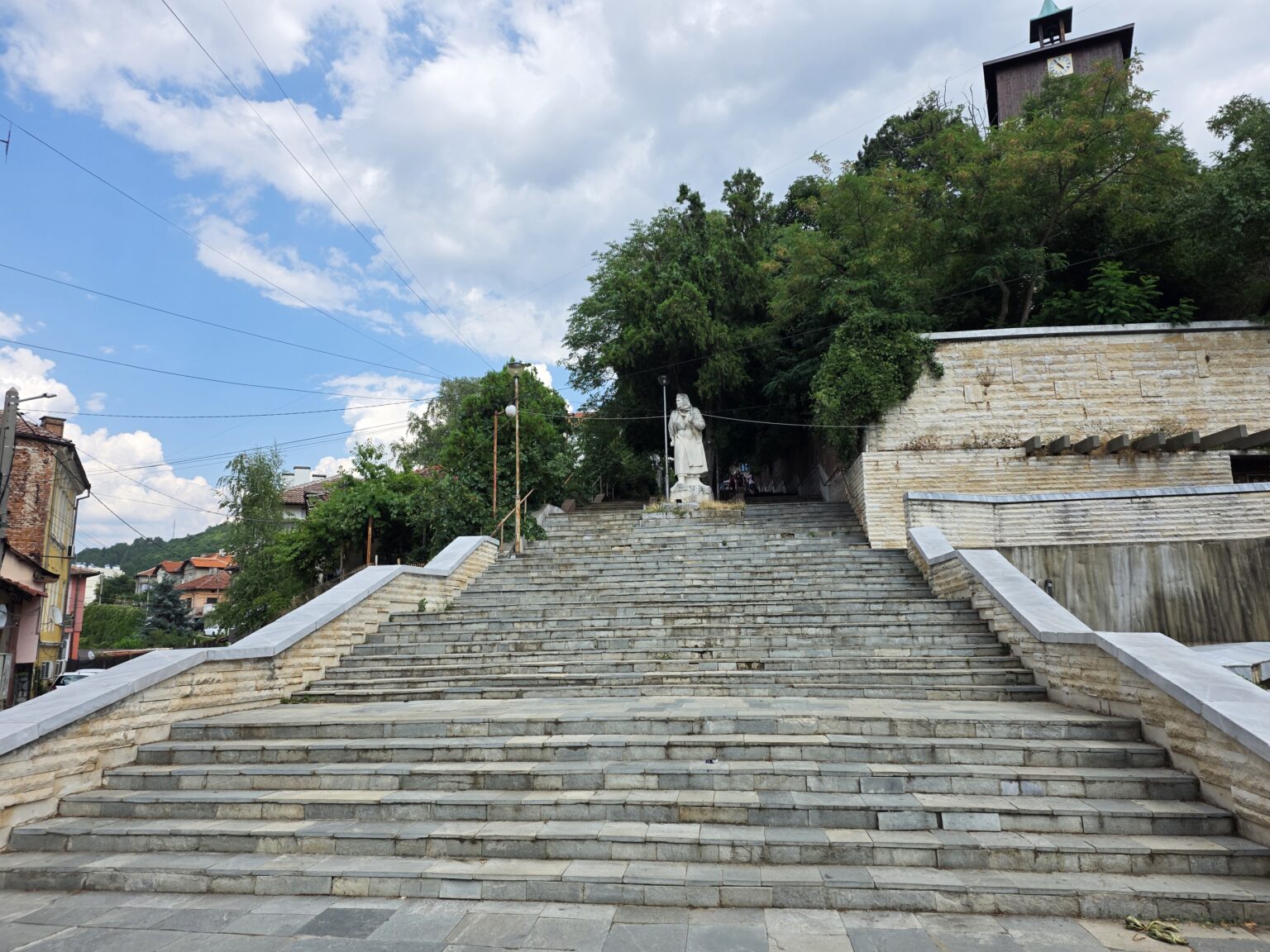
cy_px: 476
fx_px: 844
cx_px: 635
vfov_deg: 58.9
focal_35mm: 23
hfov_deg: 73.9
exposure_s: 1/4145
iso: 80
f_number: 1.7
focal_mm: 6.25
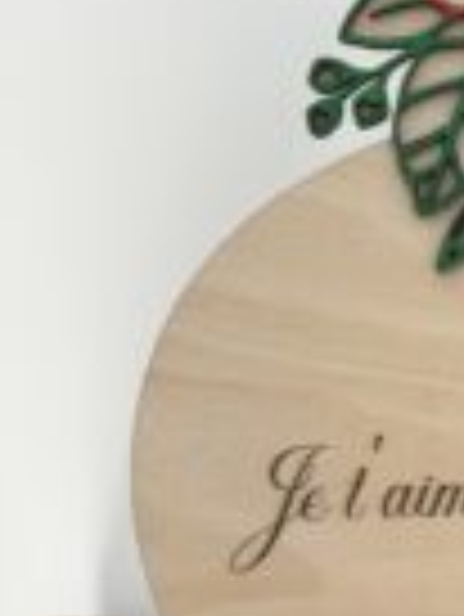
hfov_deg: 17.7
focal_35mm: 76
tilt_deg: -8.1
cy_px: 436
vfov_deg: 25.4
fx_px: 1356
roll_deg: -0.2
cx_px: 662
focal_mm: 5.7
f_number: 1.5
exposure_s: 1/121
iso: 40
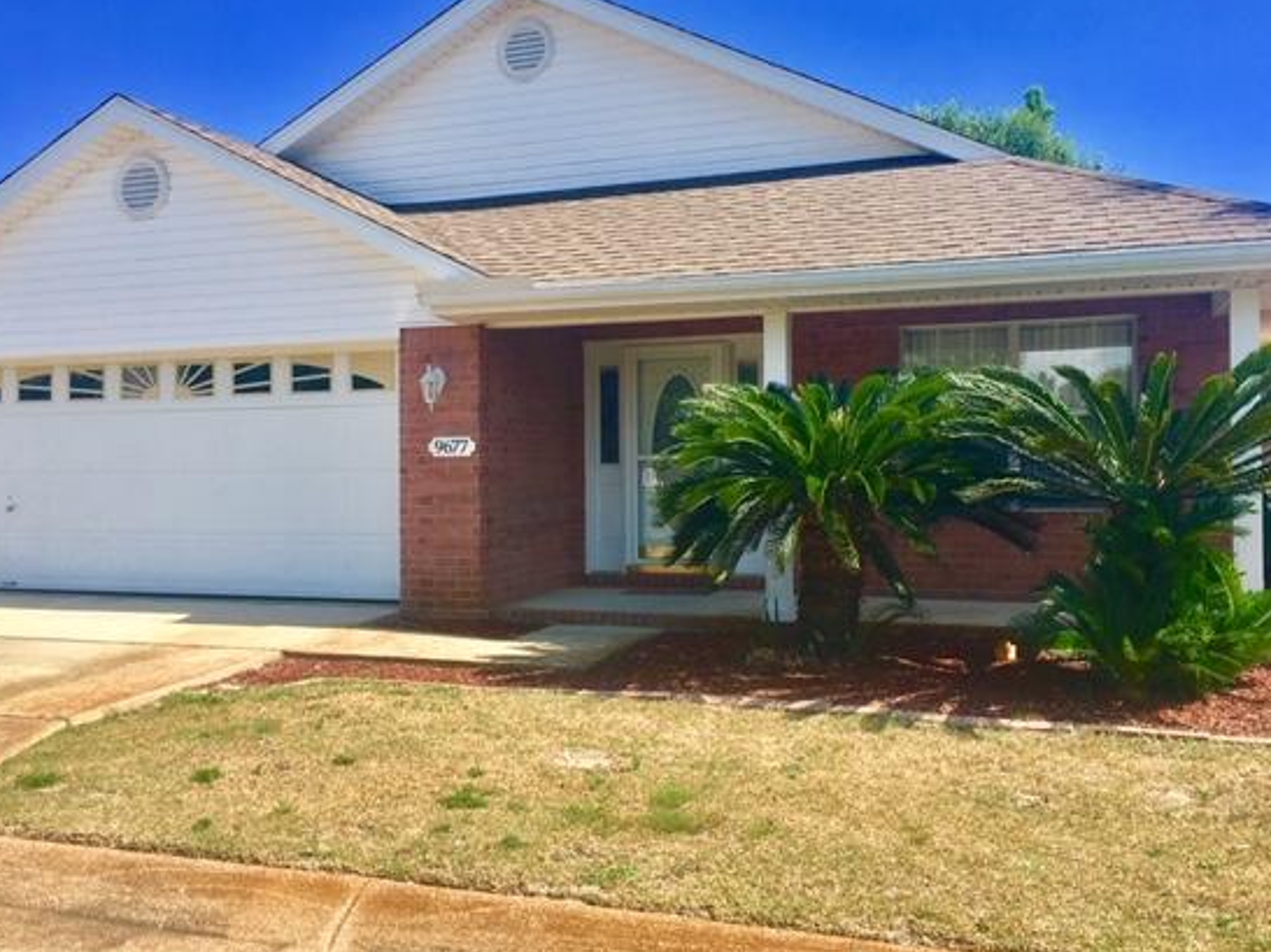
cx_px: 601
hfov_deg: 53.9
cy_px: 477
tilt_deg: +1.5
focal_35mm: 34
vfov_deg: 41.8
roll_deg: +0.0
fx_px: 1248
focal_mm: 4.15
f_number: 2.2
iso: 25
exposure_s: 1/1040
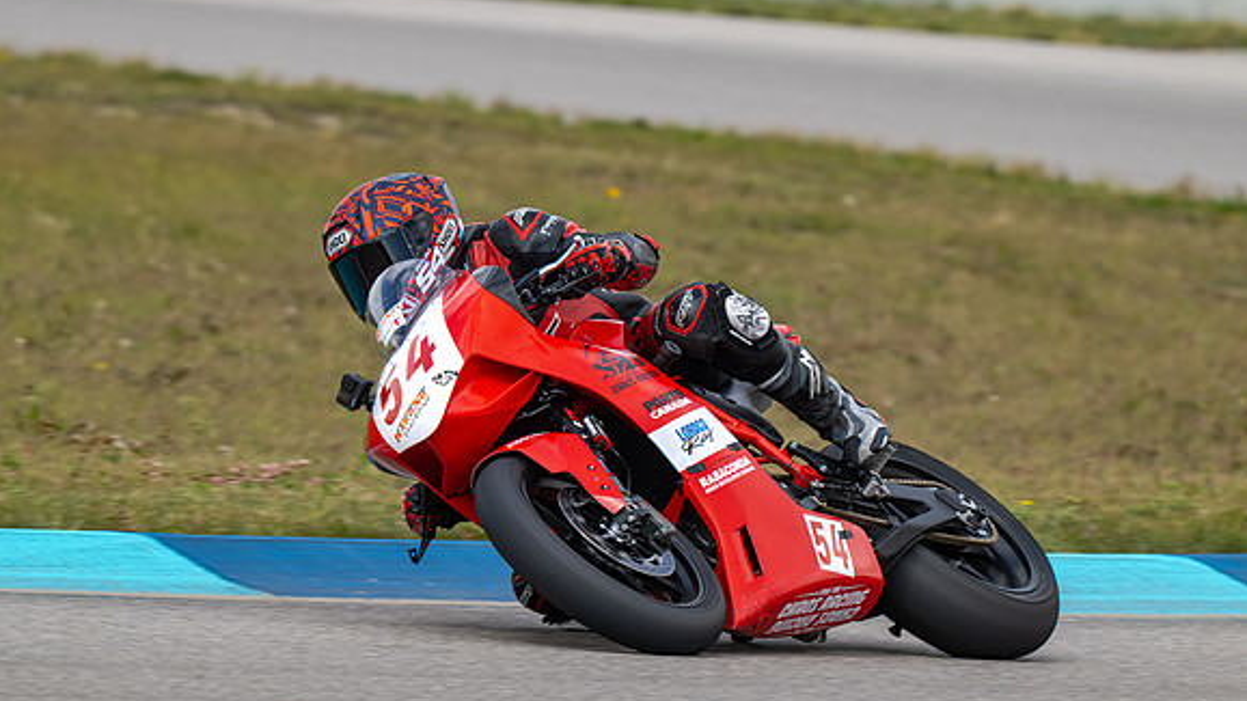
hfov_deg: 4.3
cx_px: 624
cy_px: 404
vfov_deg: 2.4
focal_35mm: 505
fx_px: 16697
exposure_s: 1/800
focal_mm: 480
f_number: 11
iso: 560
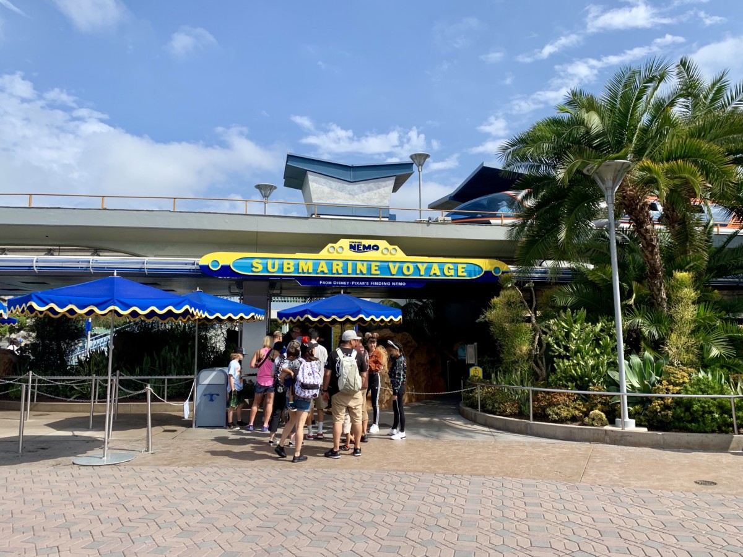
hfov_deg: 67.3
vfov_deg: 53.1
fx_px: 558
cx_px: 372
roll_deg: -0.2
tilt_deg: +6.7
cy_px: 278
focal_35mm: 26
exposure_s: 1/1953
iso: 25
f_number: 1.8
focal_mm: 4.25
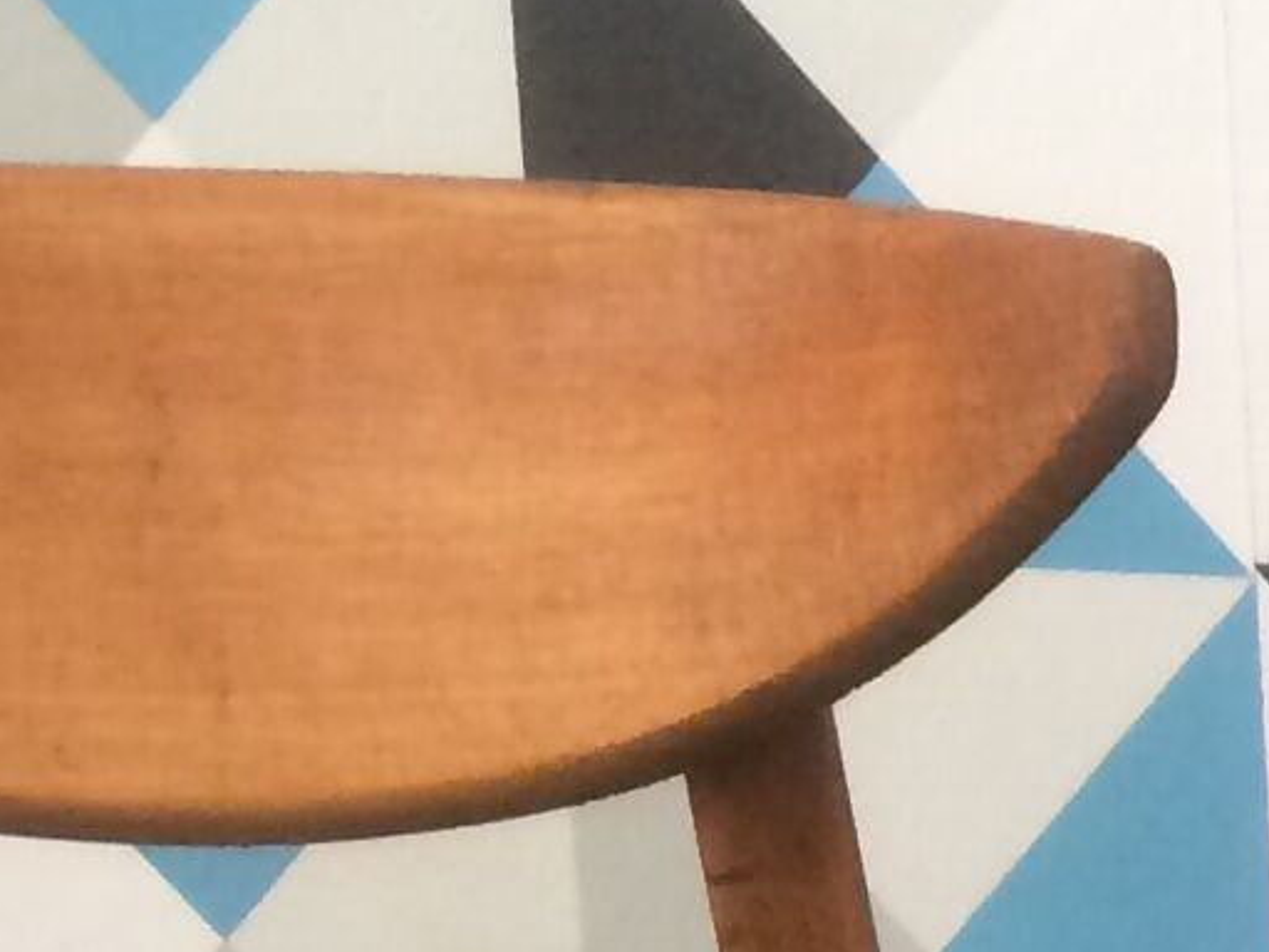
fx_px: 6782
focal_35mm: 185
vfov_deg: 7.6
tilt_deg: -15.7
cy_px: 2172
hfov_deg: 8.7
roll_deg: -3.7
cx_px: 3906
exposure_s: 1/33
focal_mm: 4.15
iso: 64
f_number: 2.2
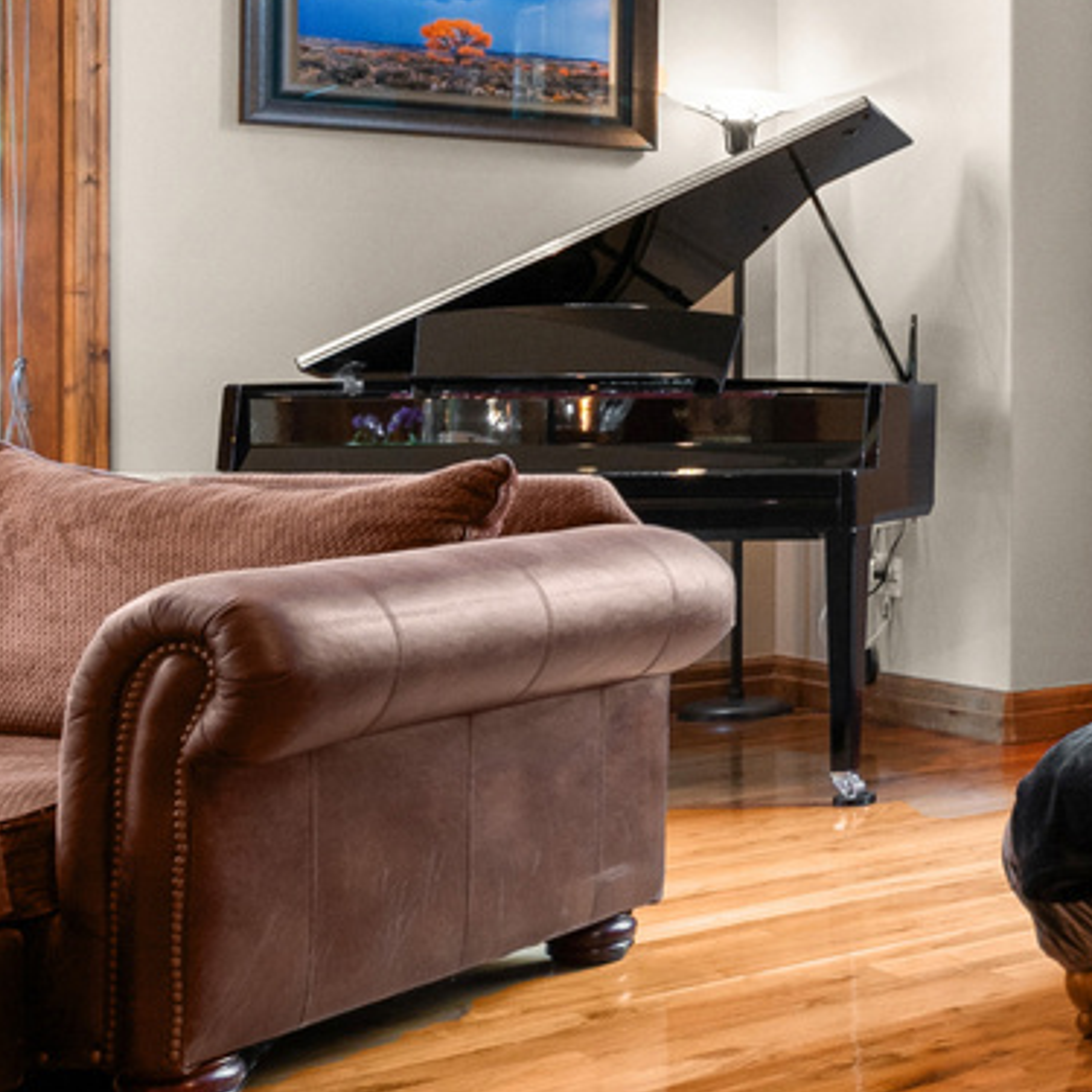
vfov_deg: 26.2
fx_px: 2320
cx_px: 1974
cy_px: 310
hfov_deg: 19.6
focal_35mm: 65
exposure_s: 1/2.5
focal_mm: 14
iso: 400
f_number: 7.1
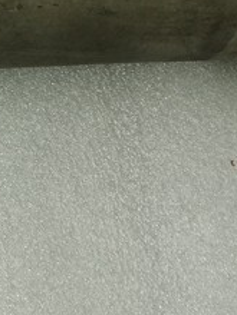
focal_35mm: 98
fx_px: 895
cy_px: 17
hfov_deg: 14.9
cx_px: 19
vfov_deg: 19.6
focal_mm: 3.88
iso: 80
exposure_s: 1/100
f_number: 1.8
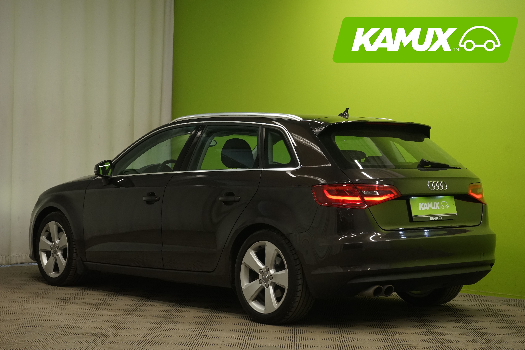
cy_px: 177
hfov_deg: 28.5
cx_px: 266
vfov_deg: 19.2
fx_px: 1035
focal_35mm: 71
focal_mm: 70
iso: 1600
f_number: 9
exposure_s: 1/25
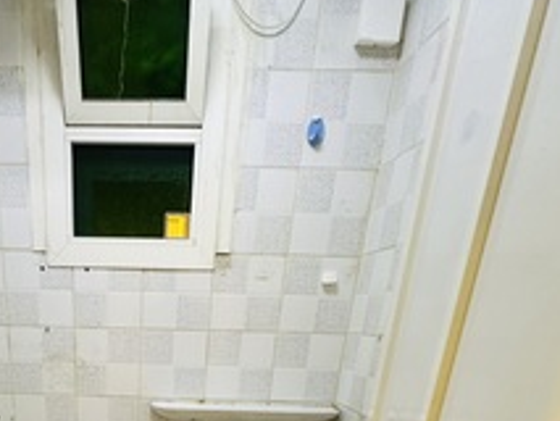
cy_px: 517
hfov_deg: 56.7
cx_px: 135
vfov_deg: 35.6
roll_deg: -1.6
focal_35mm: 30
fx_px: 486
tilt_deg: -22.2
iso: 200
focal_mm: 2.22
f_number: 2.2
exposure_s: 1/60
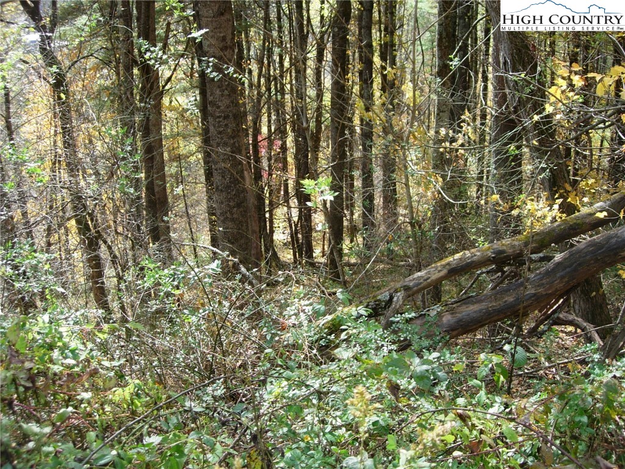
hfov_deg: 49.0
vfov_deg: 37.7
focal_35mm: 38
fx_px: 686
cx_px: 312
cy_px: 234
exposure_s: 1/203
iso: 64
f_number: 2.8
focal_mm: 7.8
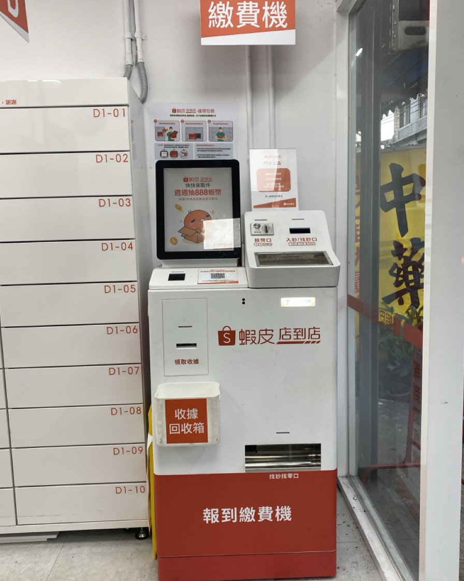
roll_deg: +1.4
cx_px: 228
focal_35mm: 29
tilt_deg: -6.4
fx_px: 498
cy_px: 287
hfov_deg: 50.0
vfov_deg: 60.4
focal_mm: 4.25
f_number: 1.8
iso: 40
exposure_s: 1/120
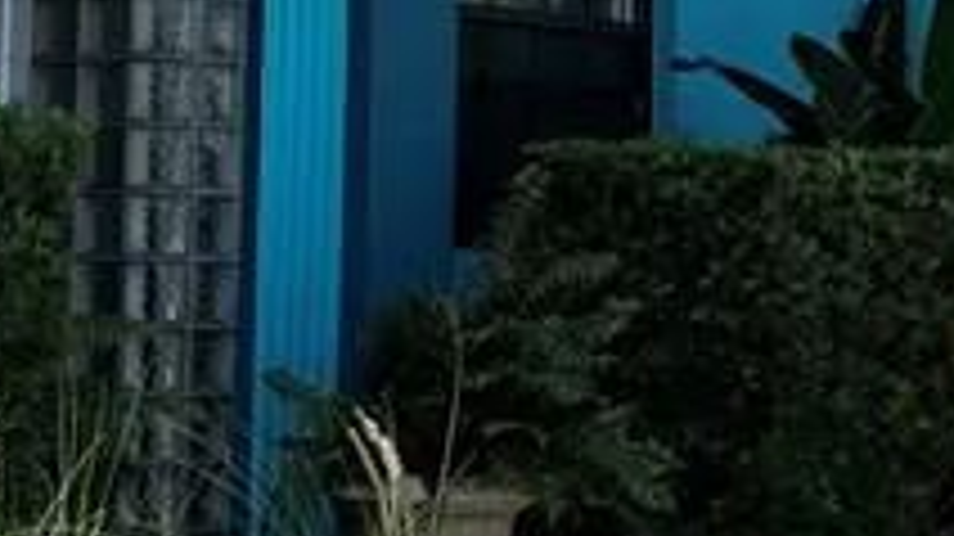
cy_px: -41
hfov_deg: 15.5
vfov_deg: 8.8
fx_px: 3464
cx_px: 868
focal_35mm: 137
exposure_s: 1/2208
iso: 50
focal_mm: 5.7
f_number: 1.5
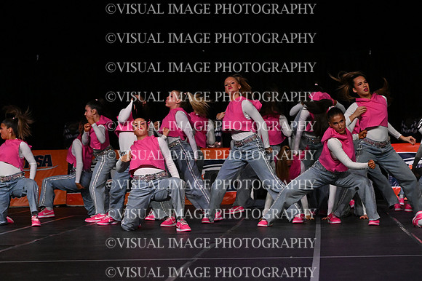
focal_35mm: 130
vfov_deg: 10.5
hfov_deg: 15.8
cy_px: 140
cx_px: 211
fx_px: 1523
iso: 6400
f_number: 4
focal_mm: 87
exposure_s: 1/1000
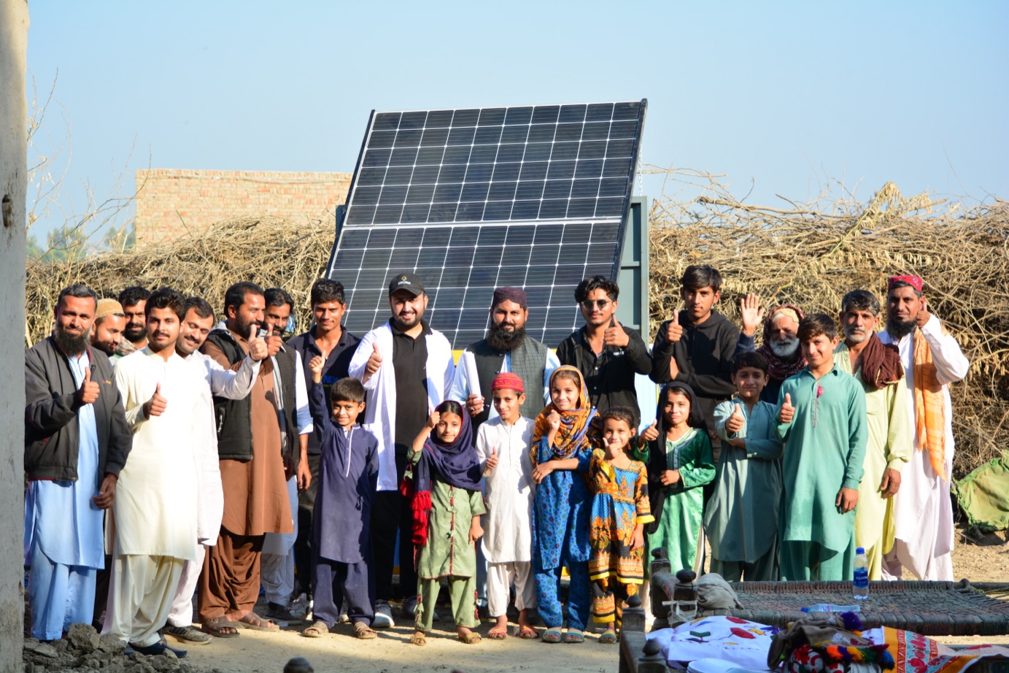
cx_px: 500
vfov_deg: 16.4
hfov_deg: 24.3
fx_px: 2340
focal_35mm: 84
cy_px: 334
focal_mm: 55
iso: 100
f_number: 4.5
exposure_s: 1/320
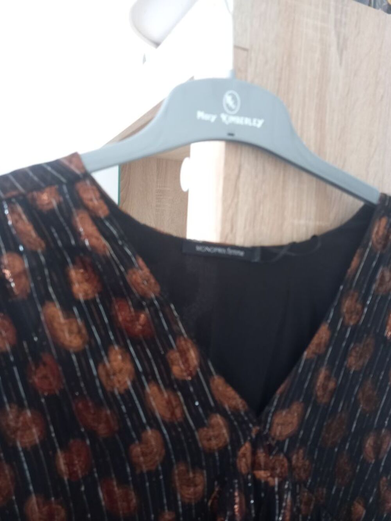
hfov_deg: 54.9
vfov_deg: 69.4
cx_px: 196
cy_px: 260
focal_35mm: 25
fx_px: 376
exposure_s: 1/30
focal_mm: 4.6
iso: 250
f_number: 2
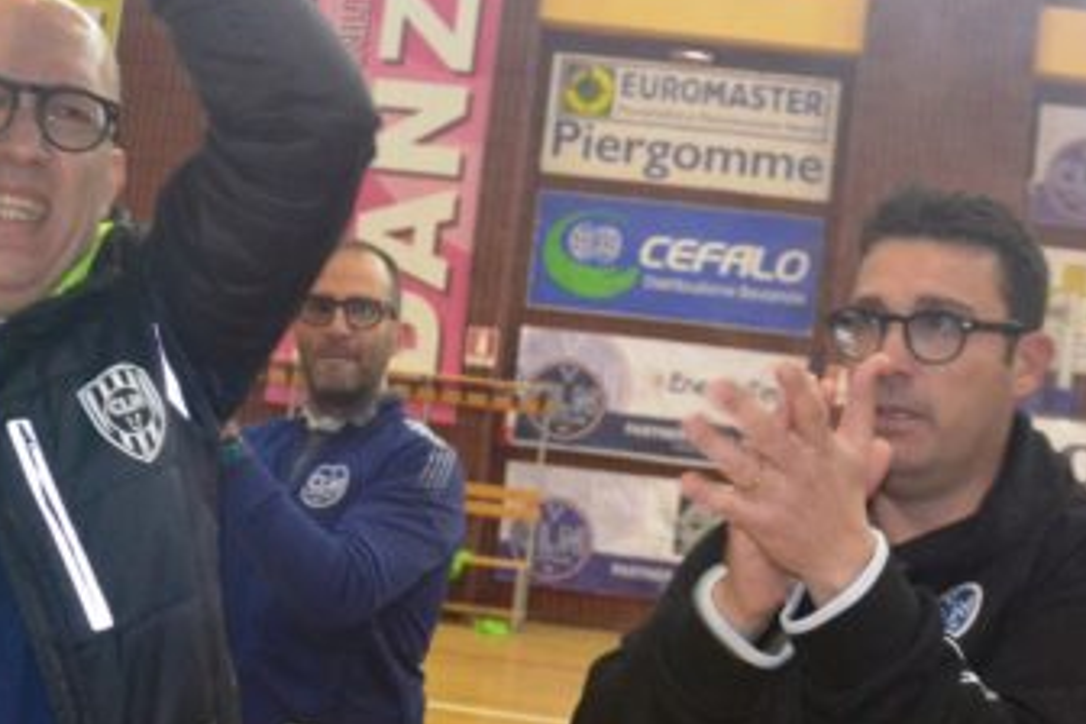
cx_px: 566
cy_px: 349
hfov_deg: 35.6
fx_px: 1689
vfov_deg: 24.2
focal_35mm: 56
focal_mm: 18
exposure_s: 1/60
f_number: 3.5
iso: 1600
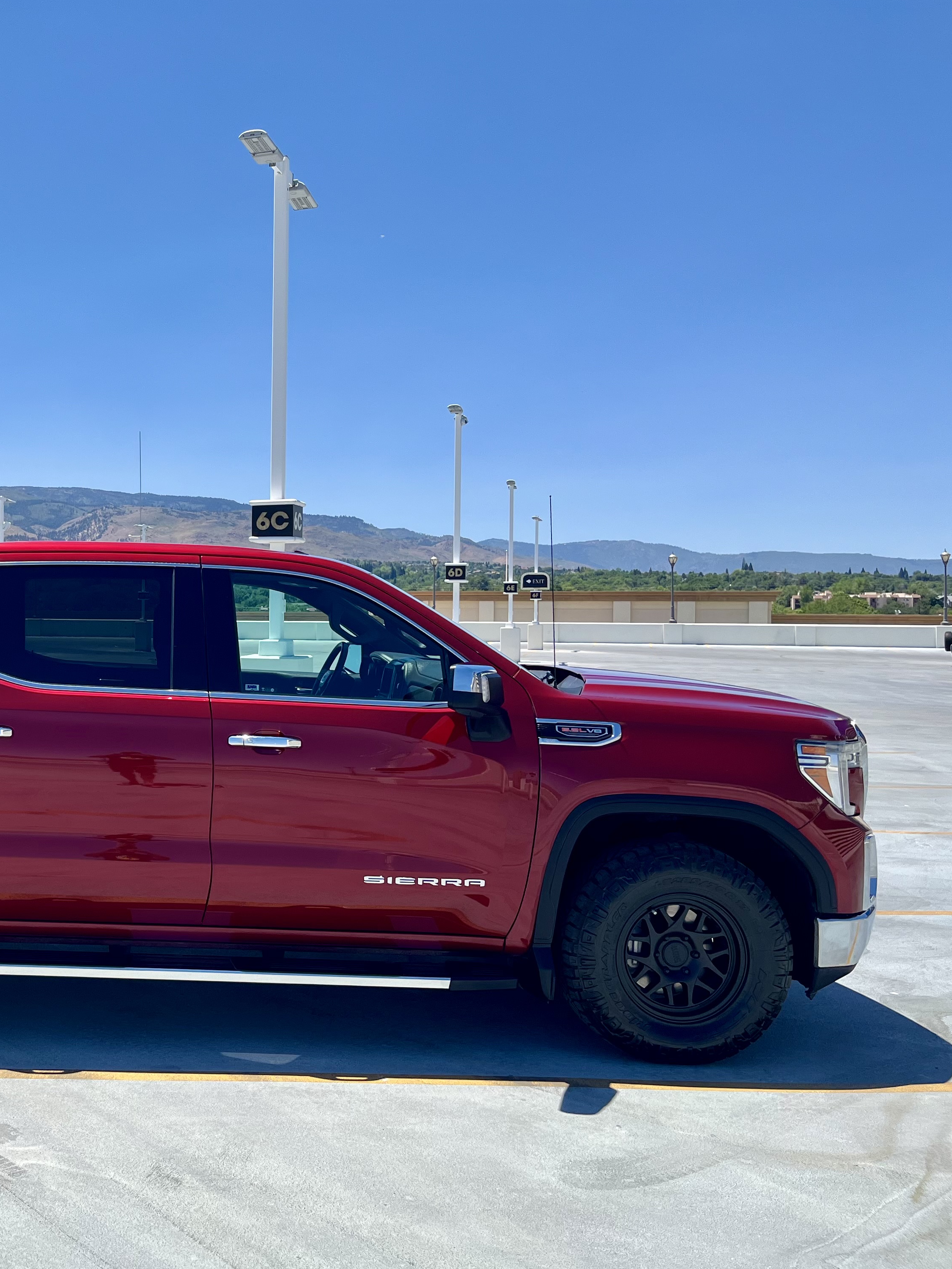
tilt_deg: +2.7
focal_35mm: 35
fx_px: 1284
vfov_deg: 52.6
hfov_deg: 38.3
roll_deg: -0.1
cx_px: 120
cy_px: 635
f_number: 1.6
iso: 50
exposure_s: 1/3413
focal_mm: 5.1
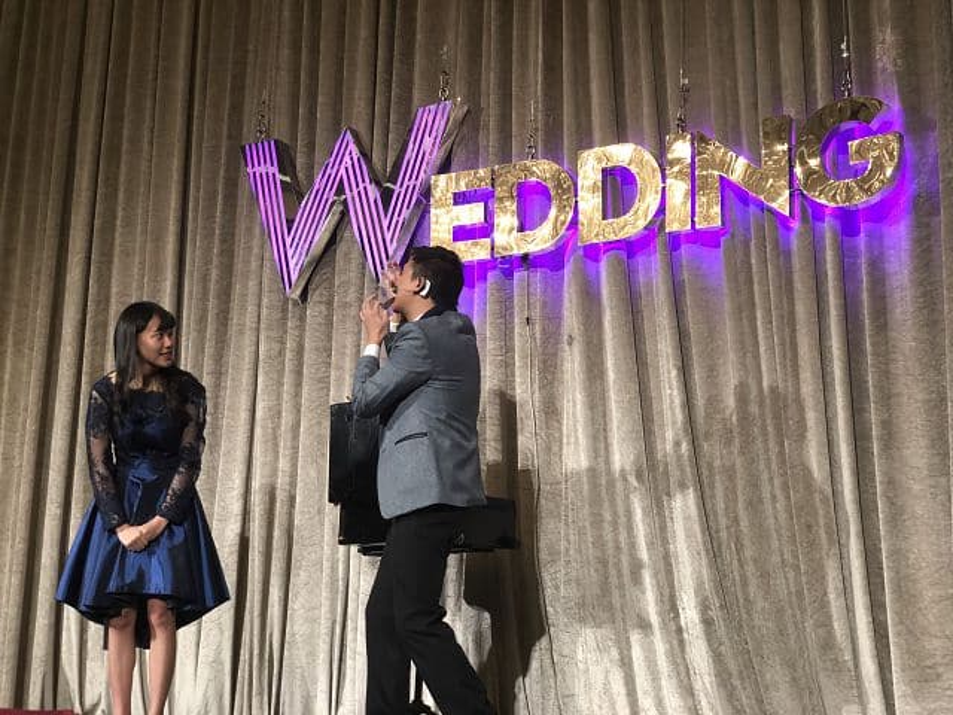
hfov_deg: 36.8
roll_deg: -1.4
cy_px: 358
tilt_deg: +13.2
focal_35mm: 52
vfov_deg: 28.0
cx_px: 476
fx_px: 1432
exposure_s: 1/40
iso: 100
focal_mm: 6
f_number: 2.4
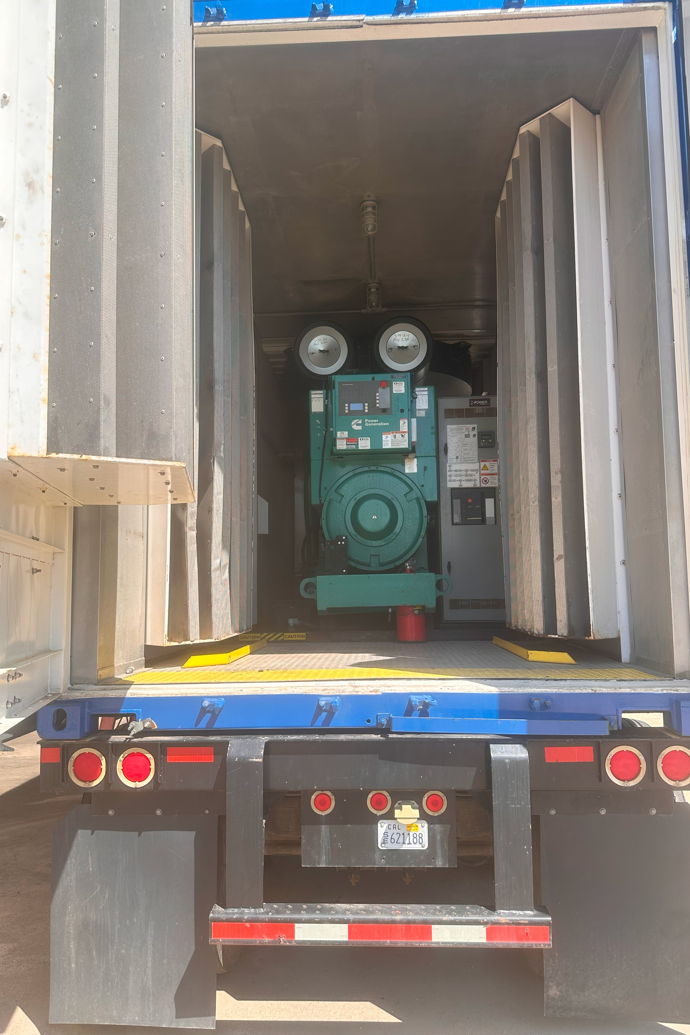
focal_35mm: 25
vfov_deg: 71.5
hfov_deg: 51.3
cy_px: 517
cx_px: 355
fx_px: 719
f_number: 1.78
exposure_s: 1/1845
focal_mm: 6.86
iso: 80
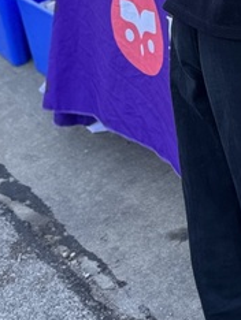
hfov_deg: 12.3
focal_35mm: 105
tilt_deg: -11.5
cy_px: -182
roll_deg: +0.0
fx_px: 973
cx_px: 497
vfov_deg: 16.7
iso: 80
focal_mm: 6.76
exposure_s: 1/499
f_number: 1.78
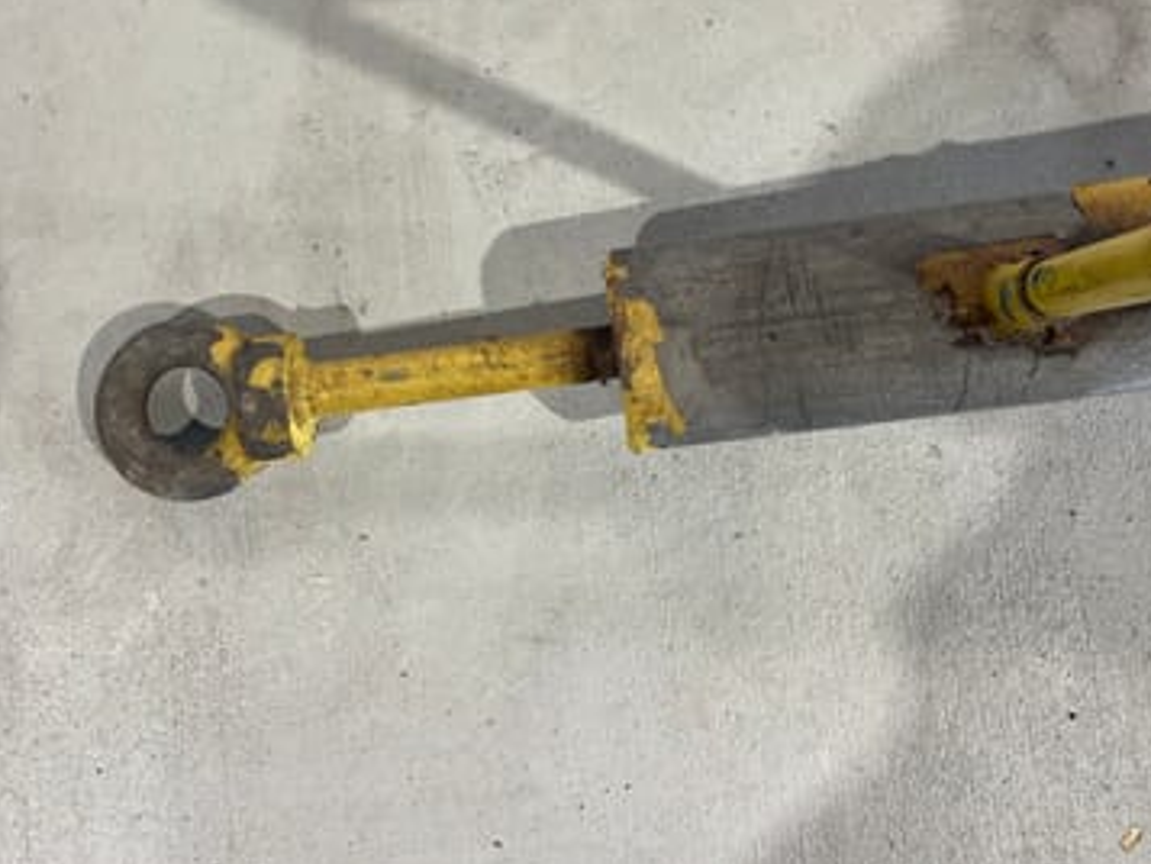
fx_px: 1164
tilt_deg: -83.3
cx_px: 587
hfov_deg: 52.6
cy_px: 276
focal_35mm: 35
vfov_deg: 40.1
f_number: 1.6
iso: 125
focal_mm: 5.1
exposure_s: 1/100
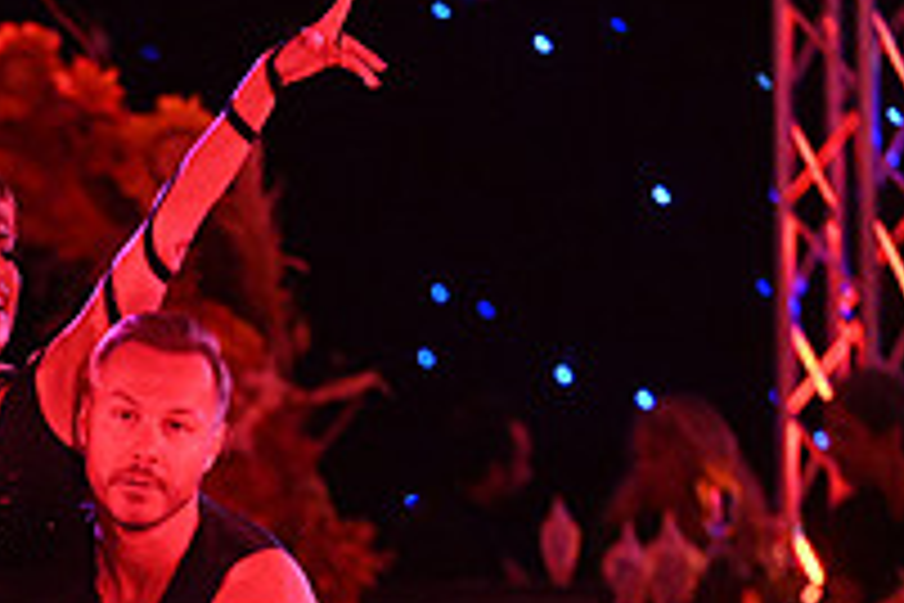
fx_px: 10847
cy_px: 745
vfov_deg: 3.2
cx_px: -40
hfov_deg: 4.8
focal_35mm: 432
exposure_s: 1/400
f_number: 4
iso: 6400
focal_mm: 150
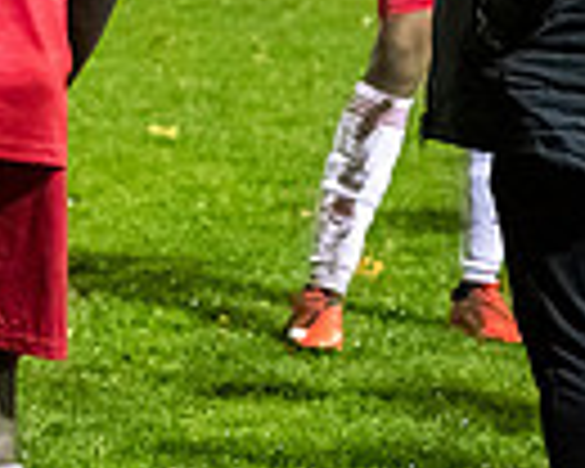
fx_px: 6683
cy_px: -34
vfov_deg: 4.0
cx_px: 591
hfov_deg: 5.0
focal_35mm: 386
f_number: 2.8
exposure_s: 1/1000
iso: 6400
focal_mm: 75
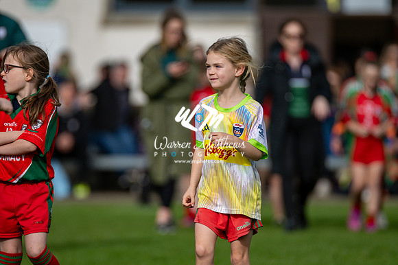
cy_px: 132
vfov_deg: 3.1
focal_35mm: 450
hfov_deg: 4.6
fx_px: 4972
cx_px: 199
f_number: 2.8
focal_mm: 300
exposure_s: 1/5000
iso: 200
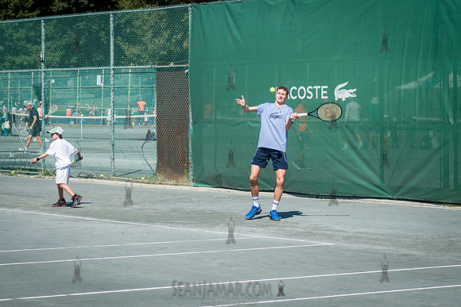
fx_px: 1647
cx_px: 235
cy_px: 140
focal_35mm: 129
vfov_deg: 10.7
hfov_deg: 15.9
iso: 200
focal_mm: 80
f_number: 4
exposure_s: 1/2500
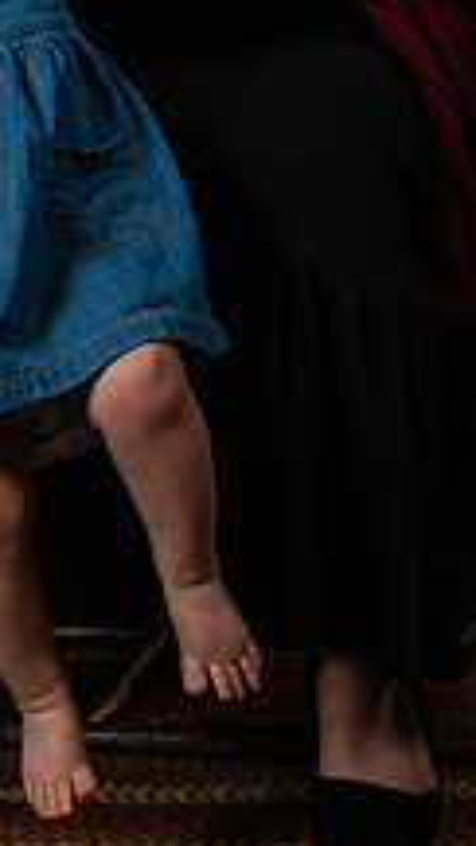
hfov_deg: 14.1
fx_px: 1796
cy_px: 196
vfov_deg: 26.1
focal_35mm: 80
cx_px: -237
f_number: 5.6
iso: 320
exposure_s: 1/250
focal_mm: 24
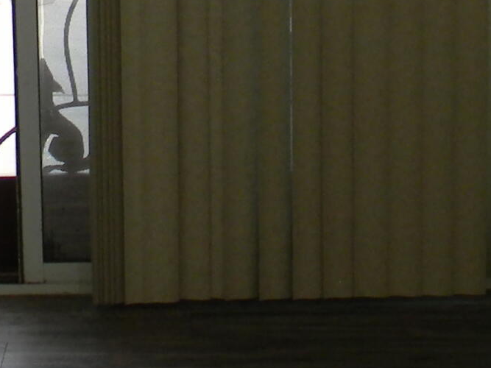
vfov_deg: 11.5
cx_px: 177
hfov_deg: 15.6
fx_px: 1787
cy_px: -72
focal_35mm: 126
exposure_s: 1/30
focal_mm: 5
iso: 170
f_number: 3.5
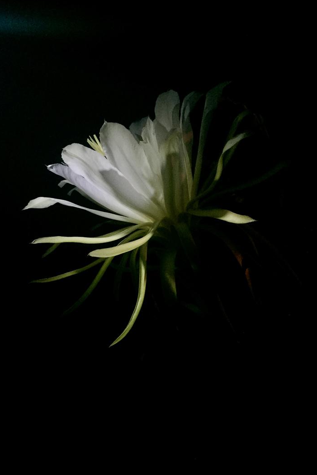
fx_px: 409
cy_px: 238
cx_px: 145
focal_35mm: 31
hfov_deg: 42.3
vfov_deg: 60.3
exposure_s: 1/30
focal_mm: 4.15
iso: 200
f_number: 2.2
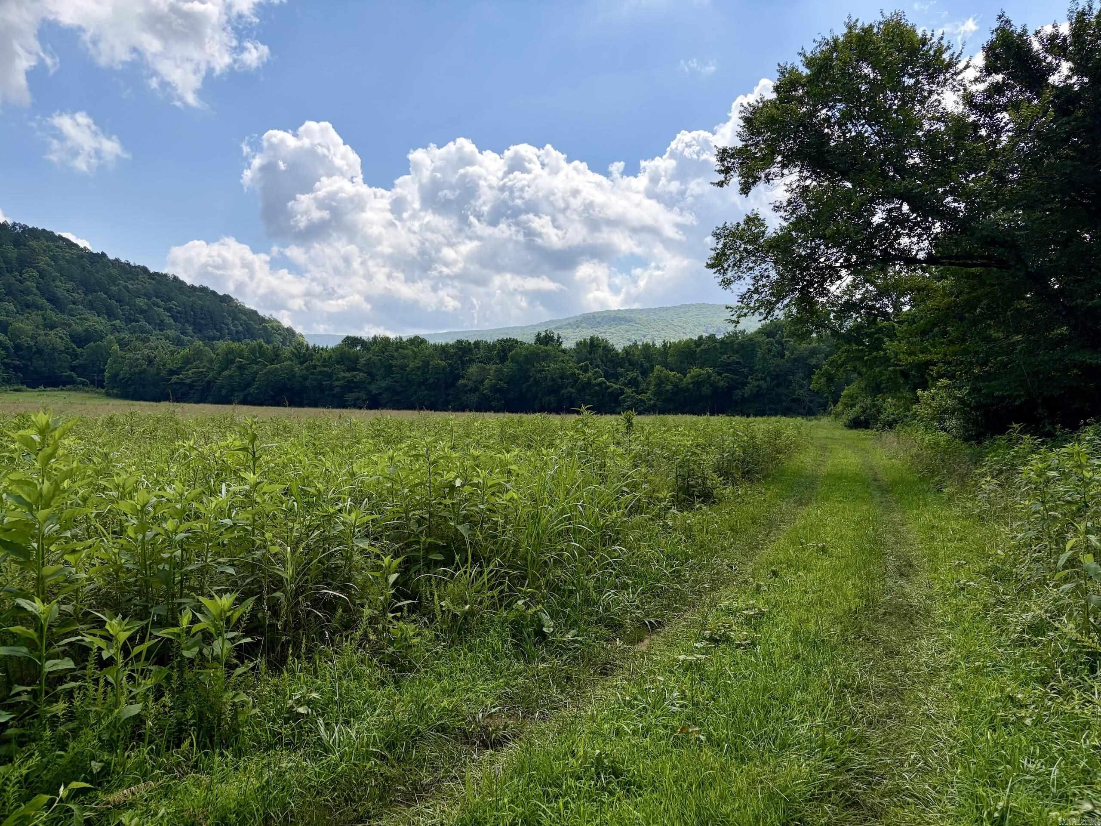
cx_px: 550
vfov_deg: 53.1
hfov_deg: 67.3
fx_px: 827
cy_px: 413
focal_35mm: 26
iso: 50
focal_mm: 5.96
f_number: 1.6
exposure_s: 1/4329
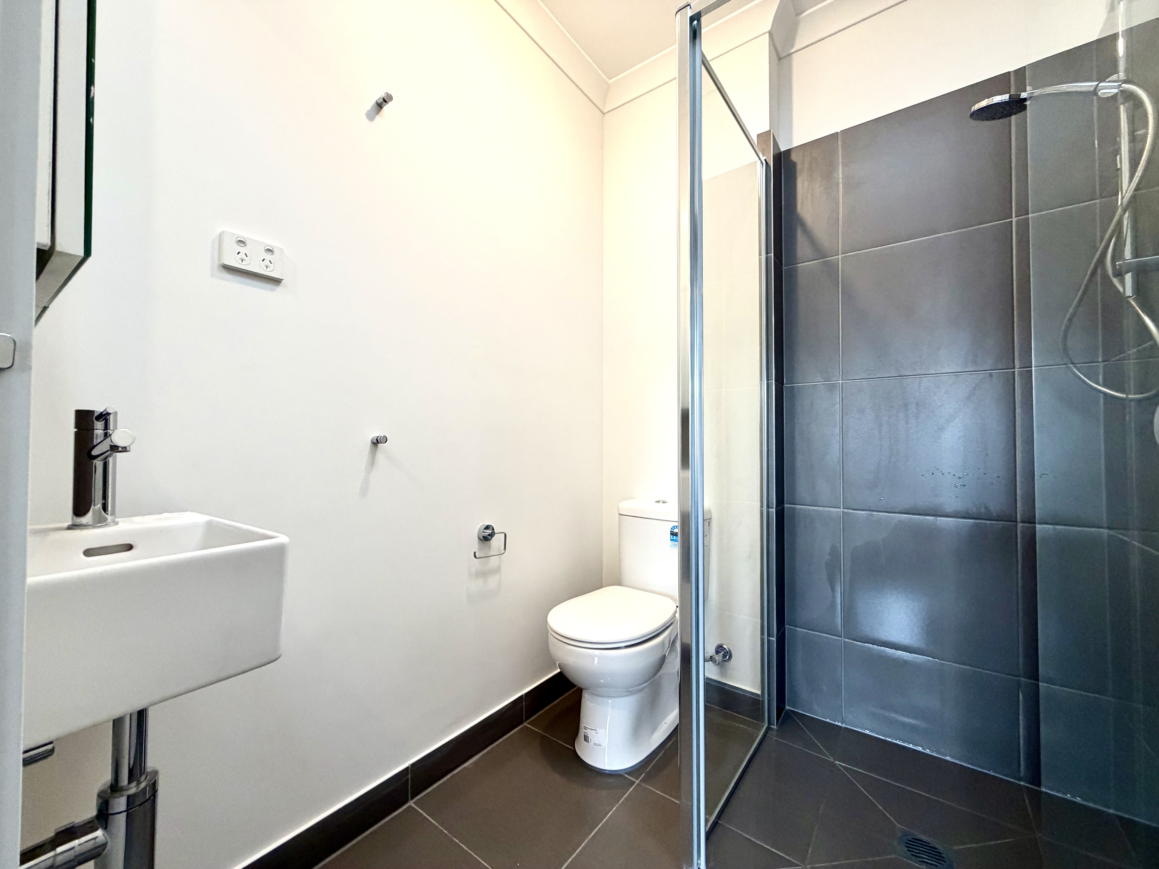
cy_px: 434
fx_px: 469
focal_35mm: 14
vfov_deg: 85.7
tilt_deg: +2.3
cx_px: 580
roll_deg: +0.6
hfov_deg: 102.1
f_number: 2.2
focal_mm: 2.22
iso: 250
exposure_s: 1/100
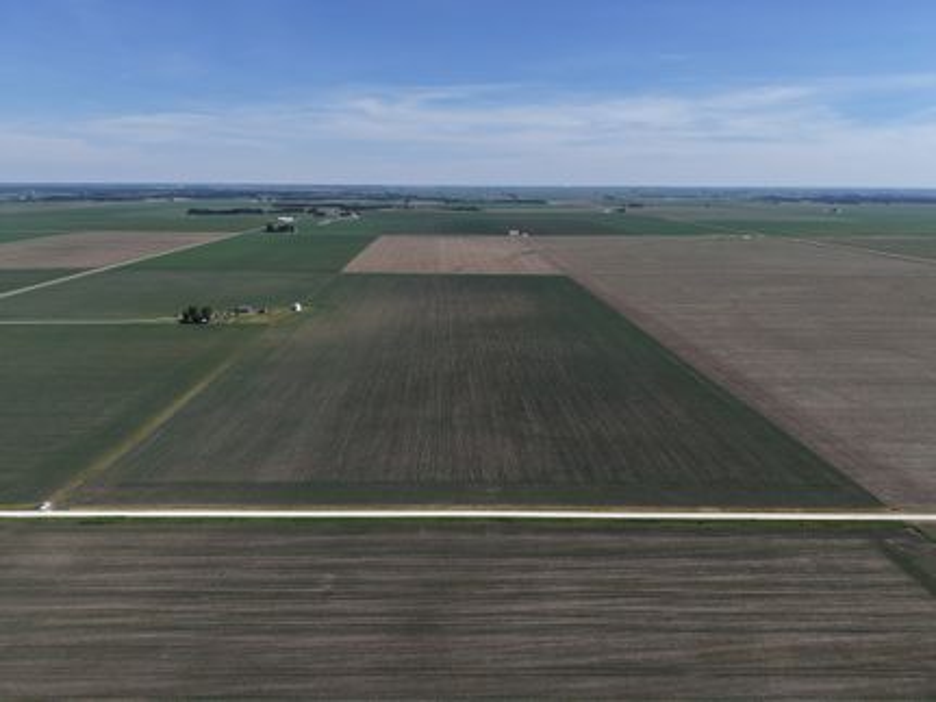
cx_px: 468
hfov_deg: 71.6
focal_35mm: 24
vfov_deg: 56.8
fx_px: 649
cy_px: 351
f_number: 1.8
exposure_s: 1/6000
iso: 140
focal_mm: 8.67
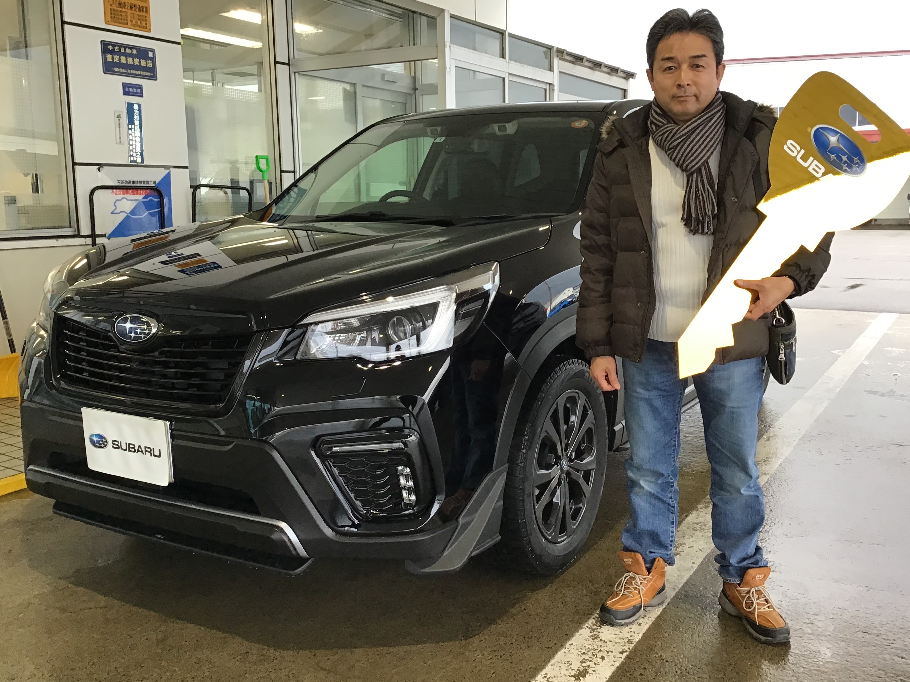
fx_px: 894
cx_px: 483
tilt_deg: -6.7
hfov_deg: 53.9
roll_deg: +0.5
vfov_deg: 41.8
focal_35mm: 34
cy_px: 319
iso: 32
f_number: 2.4
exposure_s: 1/30
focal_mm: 3.3
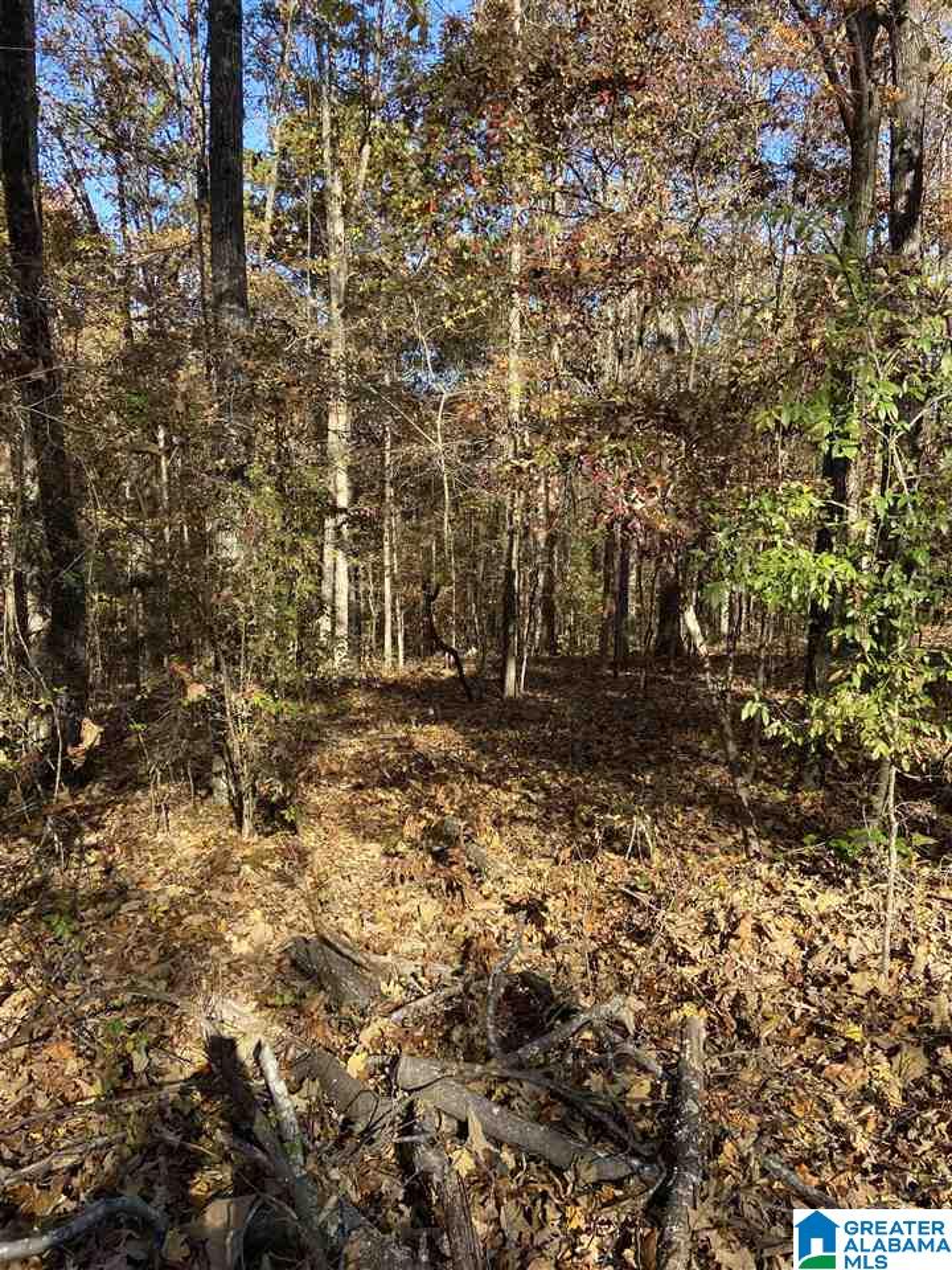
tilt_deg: -6.9
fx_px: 953
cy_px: 635
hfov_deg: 53.1
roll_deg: +0.1
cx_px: 476
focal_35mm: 26
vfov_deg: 67.3
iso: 32
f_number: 1.8
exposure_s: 1/515
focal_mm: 4.25
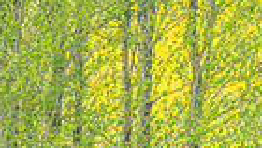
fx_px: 19335
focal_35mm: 2781
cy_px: 244
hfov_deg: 0.8
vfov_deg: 0.4
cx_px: 160
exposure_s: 1/1000
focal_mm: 400
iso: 400
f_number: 4.5
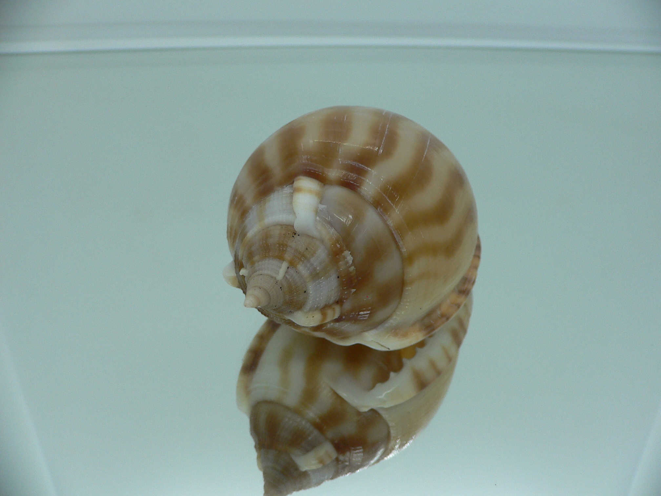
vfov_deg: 40.7
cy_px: 248
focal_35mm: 35
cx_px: 330
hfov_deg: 52.6
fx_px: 668
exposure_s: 1/60
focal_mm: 4.6
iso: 80
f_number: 2.8
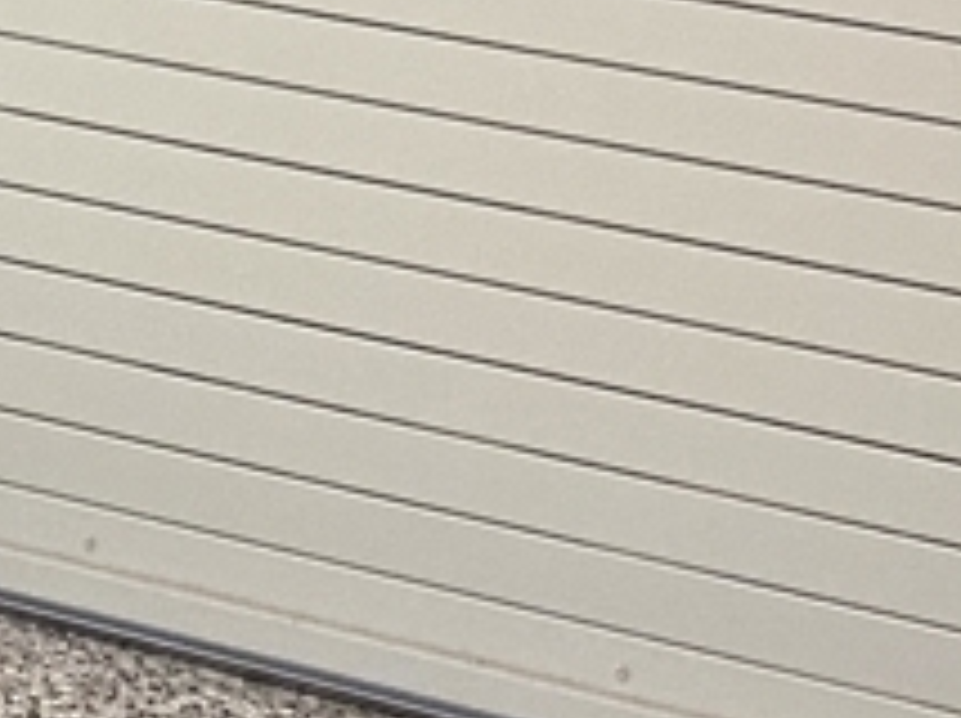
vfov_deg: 8.7
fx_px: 4049
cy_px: -1274
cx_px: -480
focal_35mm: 146
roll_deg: -1.0
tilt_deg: +0.6
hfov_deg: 12.8
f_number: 1.8
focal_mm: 4.25
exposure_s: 1/50
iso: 100
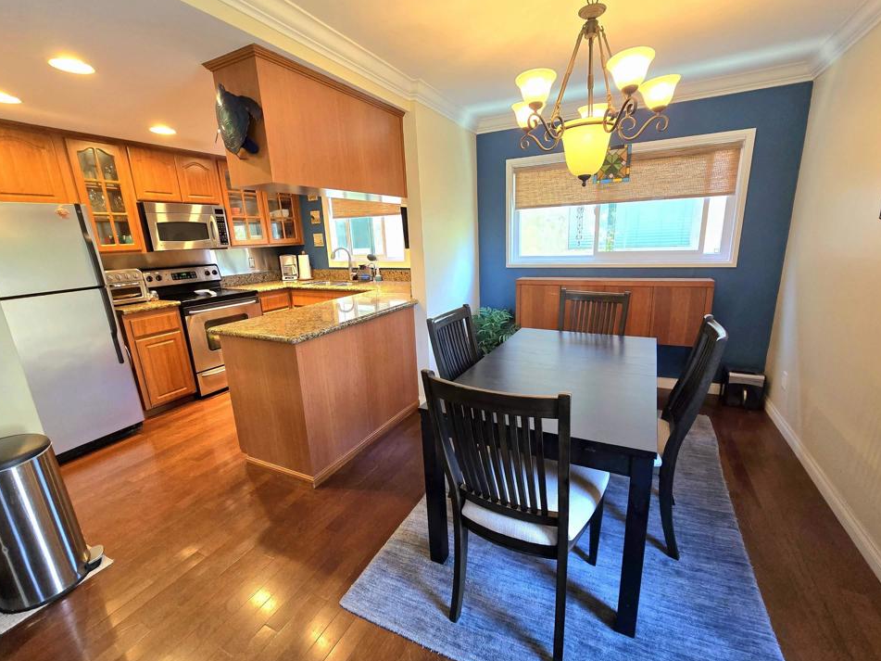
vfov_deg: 85.6
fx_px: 356
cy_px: 341
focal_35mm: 14
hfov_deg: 102.1
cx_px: 447
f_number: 2.2
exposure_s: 1/60.2
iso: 320
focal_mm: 2.2
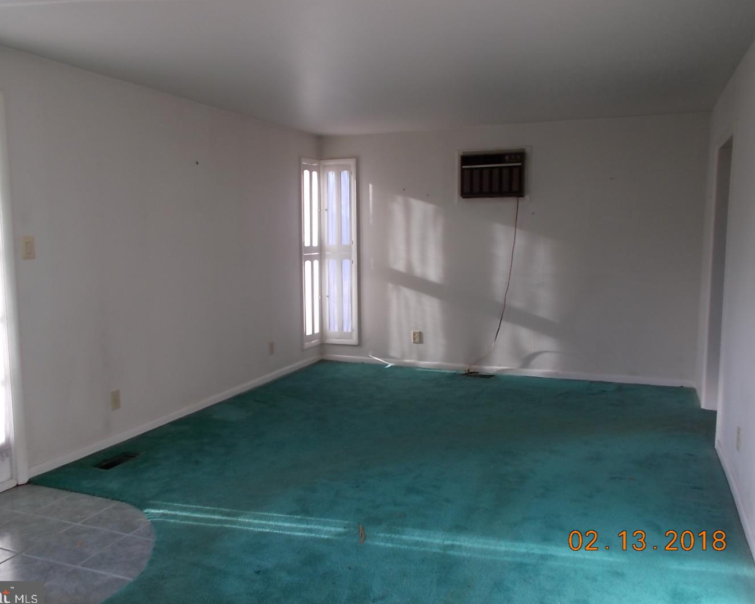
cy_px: 304
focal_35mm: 32
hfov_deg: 55.6
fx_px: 715
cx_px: 356
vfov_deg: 45.8
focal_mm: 5.3
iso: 80
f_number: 3.4
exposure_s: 1/40
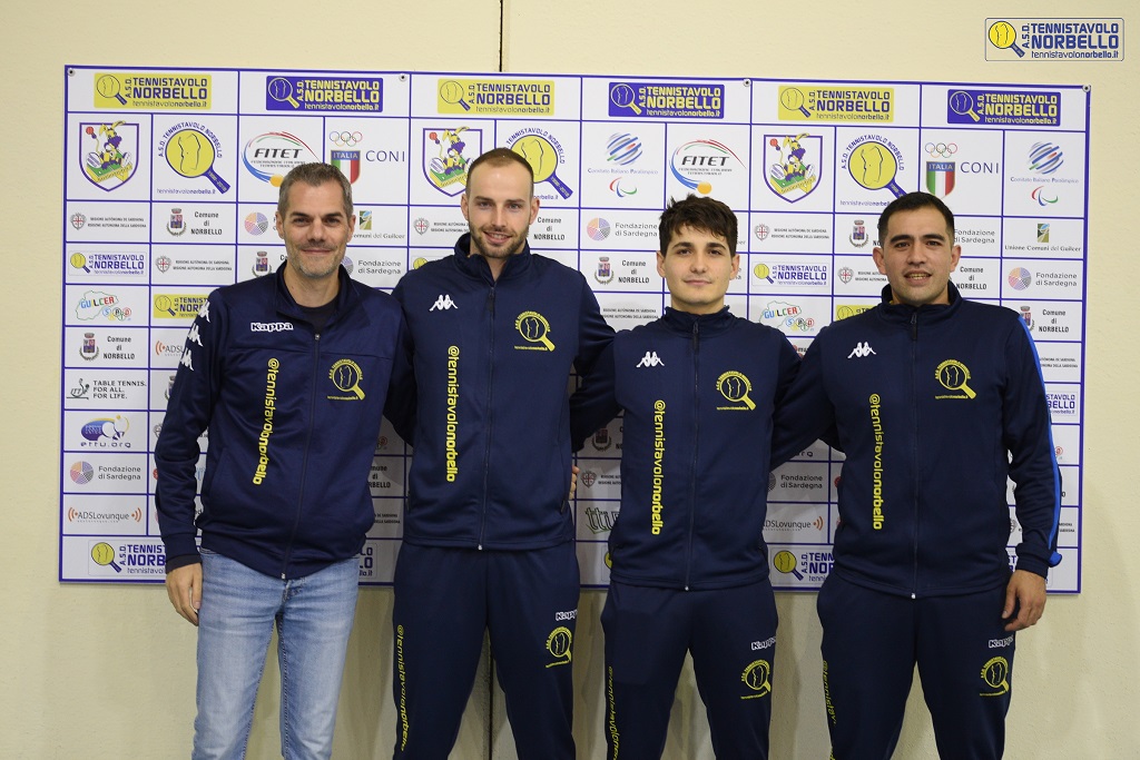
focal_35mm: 105
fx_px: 3325
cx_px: 570
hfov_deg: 19.5
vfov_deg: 13.0
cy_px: 380
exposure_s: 1/80
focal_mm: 105
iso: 1600
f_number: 2.8
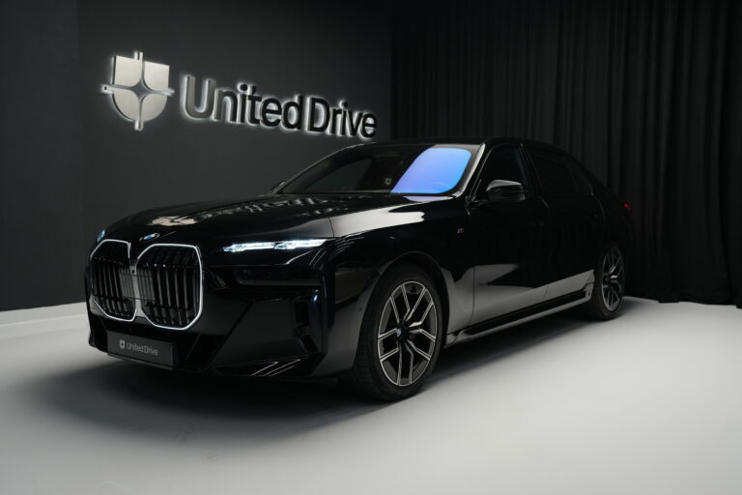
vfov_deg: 37.9
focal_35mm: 35
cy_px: 248
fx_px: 721
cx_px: 371
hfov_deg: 54.4
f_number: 4
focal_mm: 35
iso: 800
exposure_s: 1/40
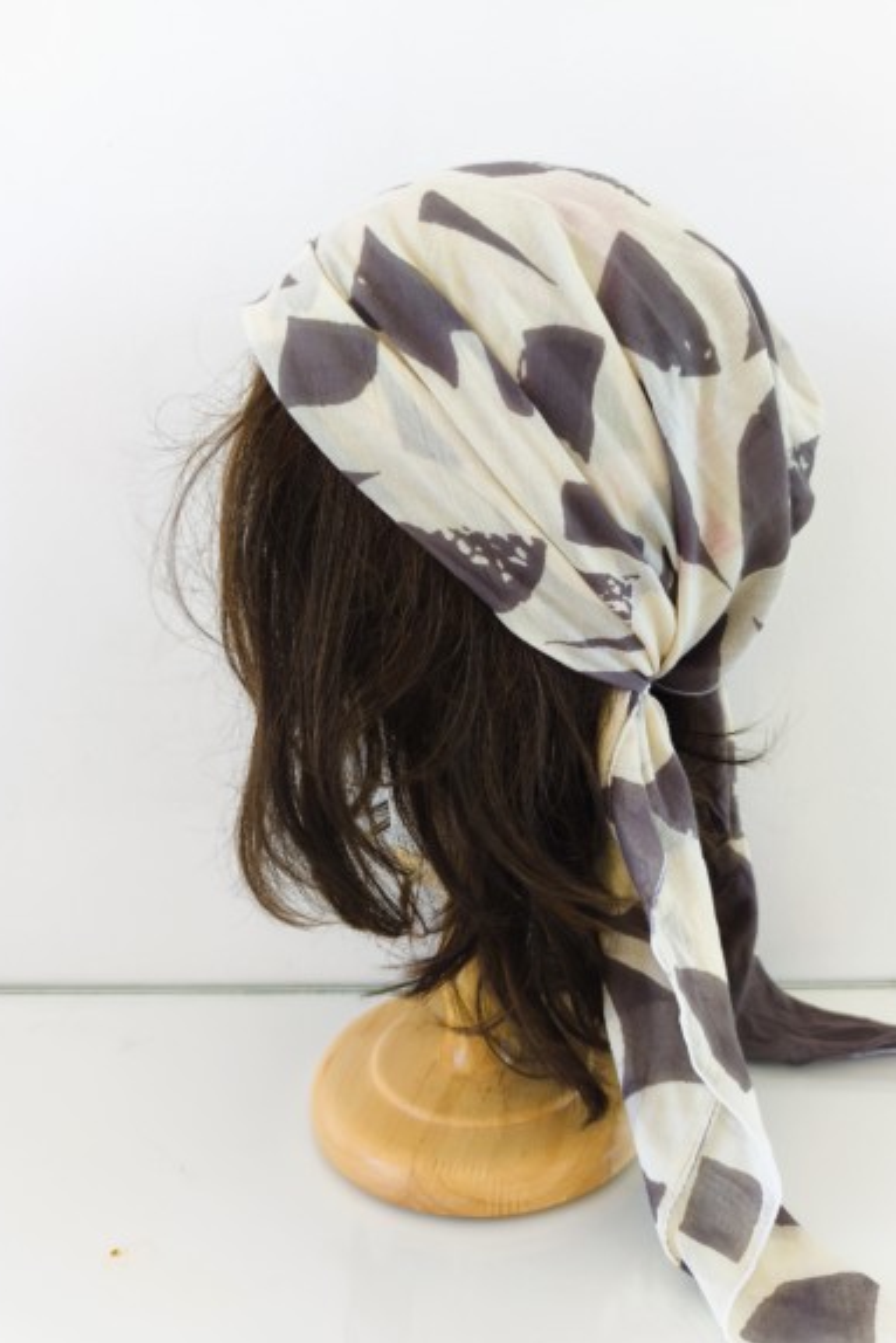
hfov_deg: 51.1
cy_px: 700
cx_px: 512
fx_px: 933
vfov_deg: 71.5
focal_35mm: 25
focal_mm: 6.14
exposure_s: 1/30
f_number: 1.65
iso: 50
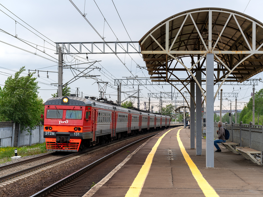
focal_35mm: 82
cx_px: 135
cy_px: 99
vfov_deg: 18.0
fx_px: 623
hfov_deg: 23.8
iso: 250
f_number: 6.3
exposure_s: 1/640
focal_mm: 75
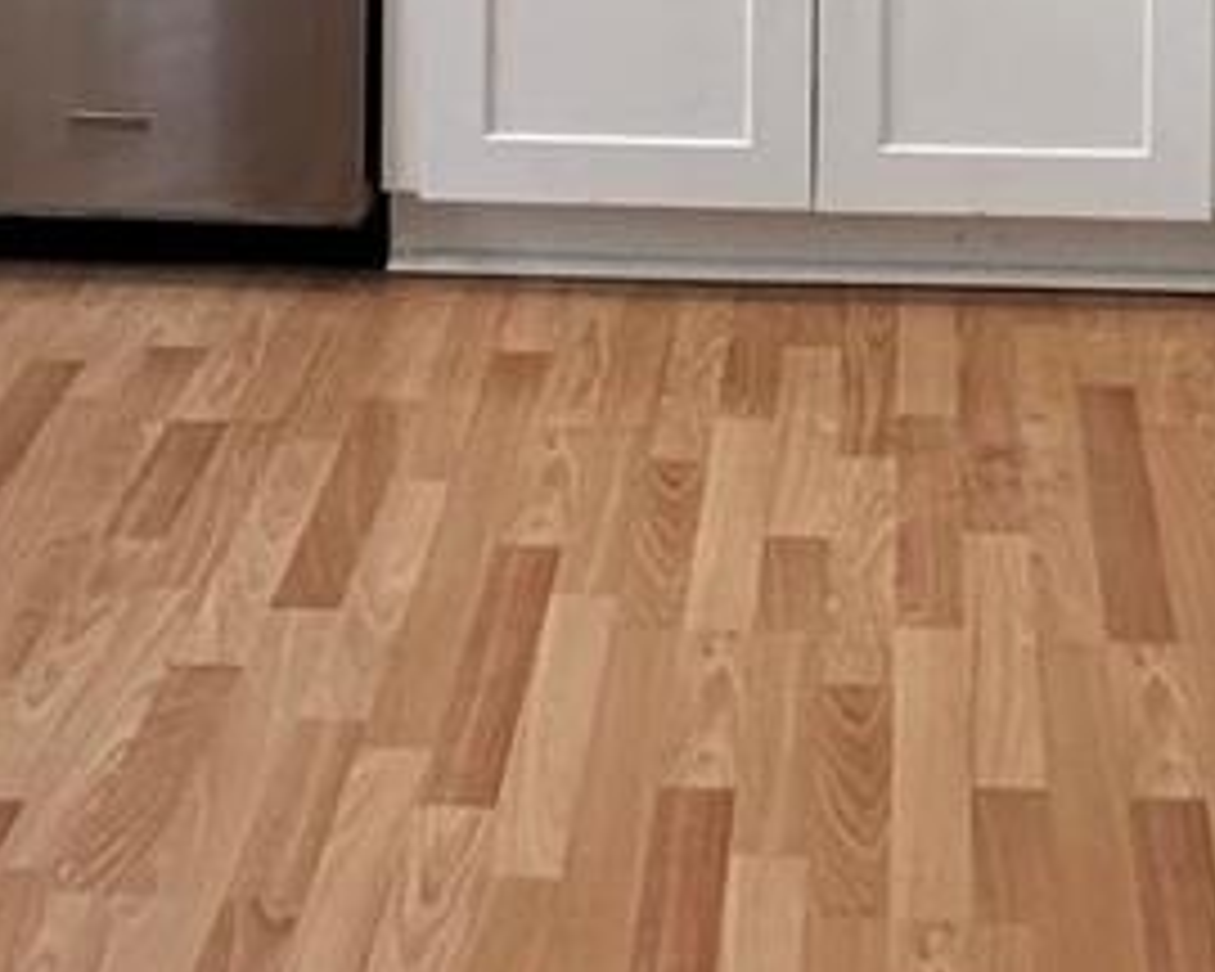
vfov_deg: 15.6
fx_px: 2913
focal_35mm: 81
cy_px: -882
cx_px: 806
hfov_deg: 23.5
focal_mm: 2.22
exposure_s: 1/120
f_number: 2.2
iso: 250
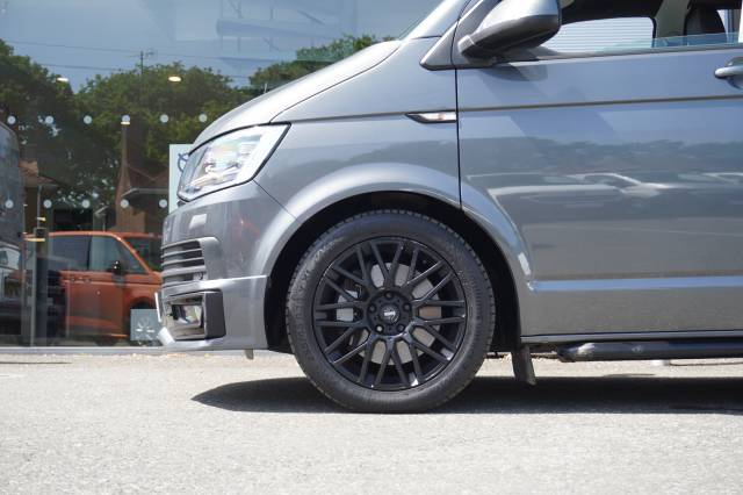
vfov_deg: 26.5
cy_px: 248
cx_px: 372
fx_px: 1052
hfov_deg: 38.9
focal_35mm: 51
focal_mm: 34
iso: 100
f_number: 5.6
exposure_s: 1/60
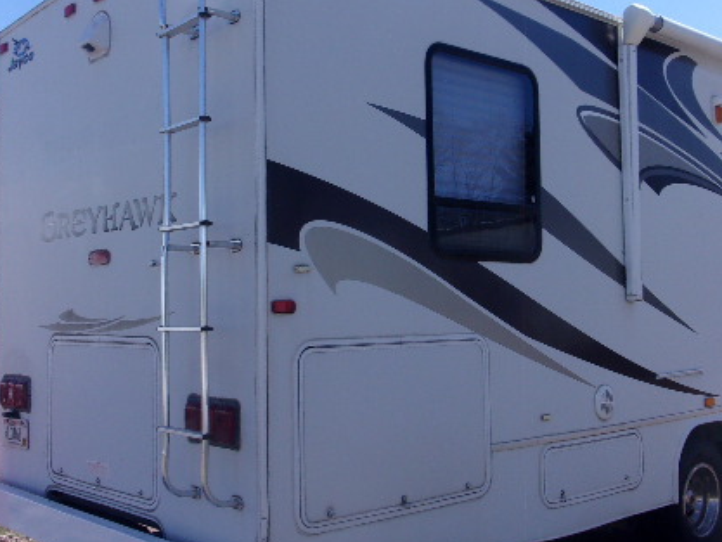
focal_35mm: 43
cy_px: 274
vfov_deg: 33.6
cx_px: 405
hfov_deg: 43.8
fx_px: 897
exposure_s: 1/100
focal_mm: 5.1
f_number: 10.8
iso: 80
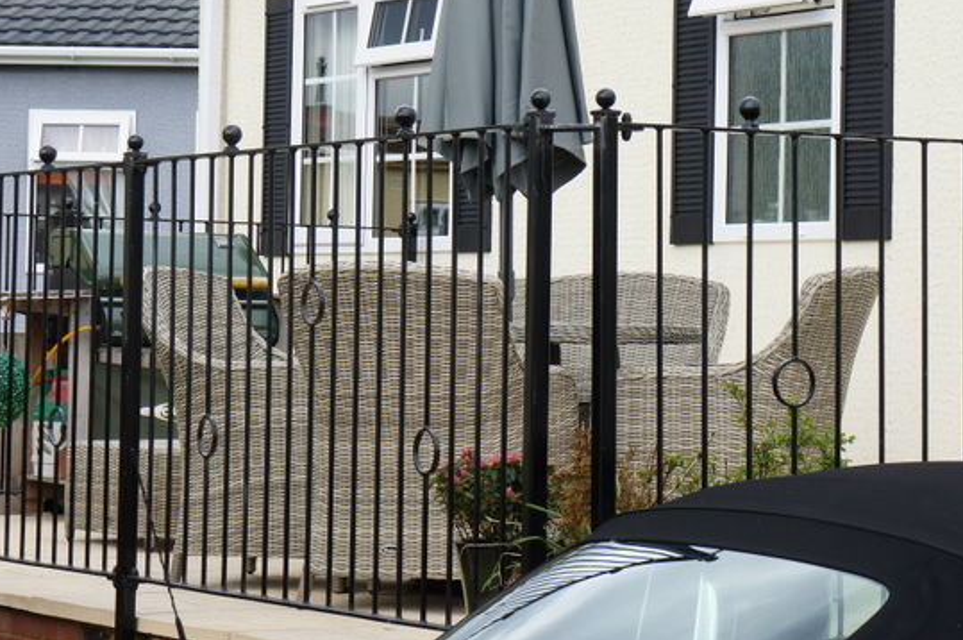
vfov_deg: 10.7
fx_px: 3415
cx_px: 518
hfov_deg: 16.0
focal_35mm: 128
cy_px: 181
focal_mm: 51
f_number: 11
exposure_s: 1/100
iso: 200
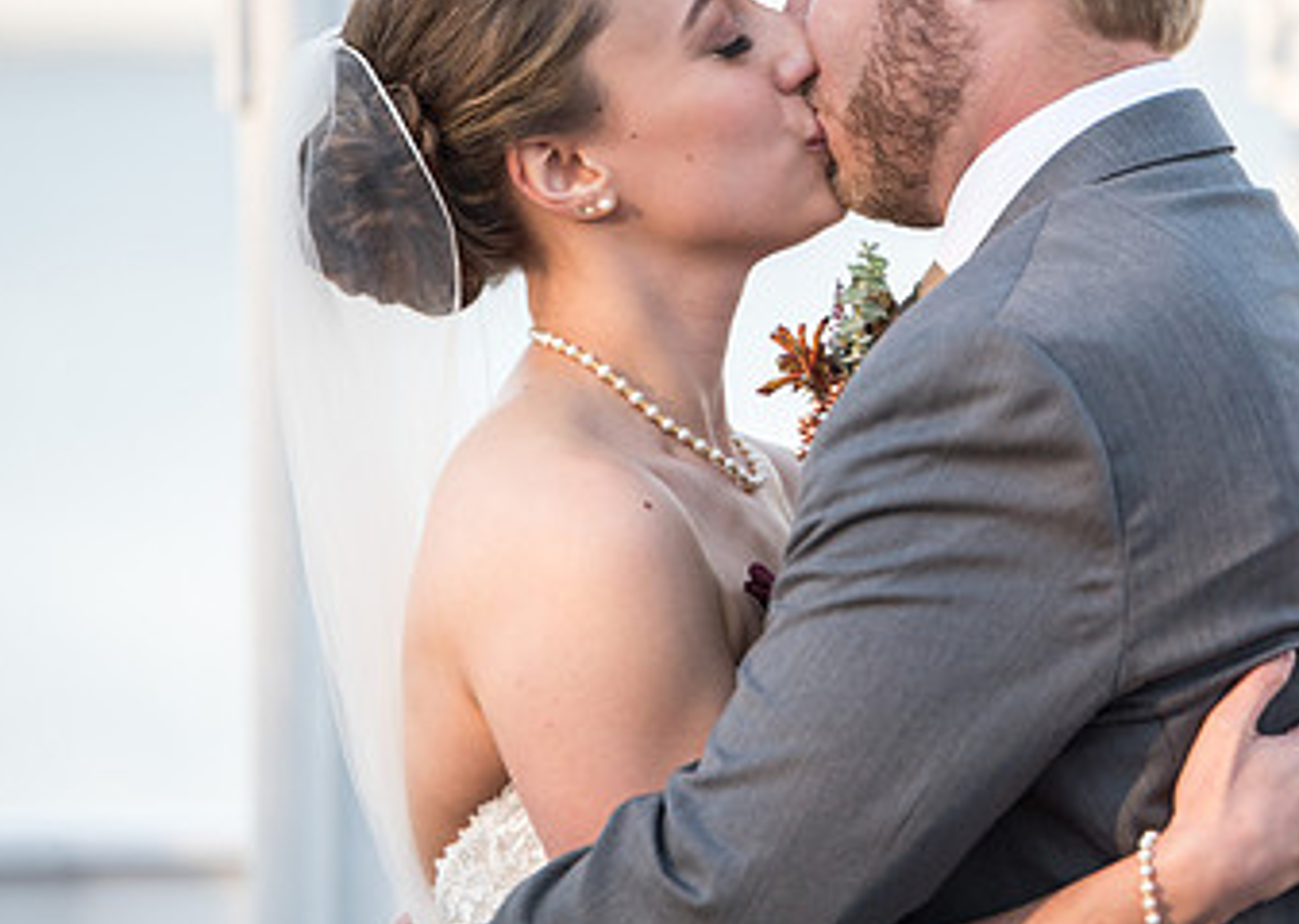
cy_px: 264
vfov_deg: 3.5
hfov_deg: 4.9
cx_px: 946
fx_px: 15148
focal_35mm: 411
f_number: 2.8
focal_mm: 200
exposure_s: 1/1000
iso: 125
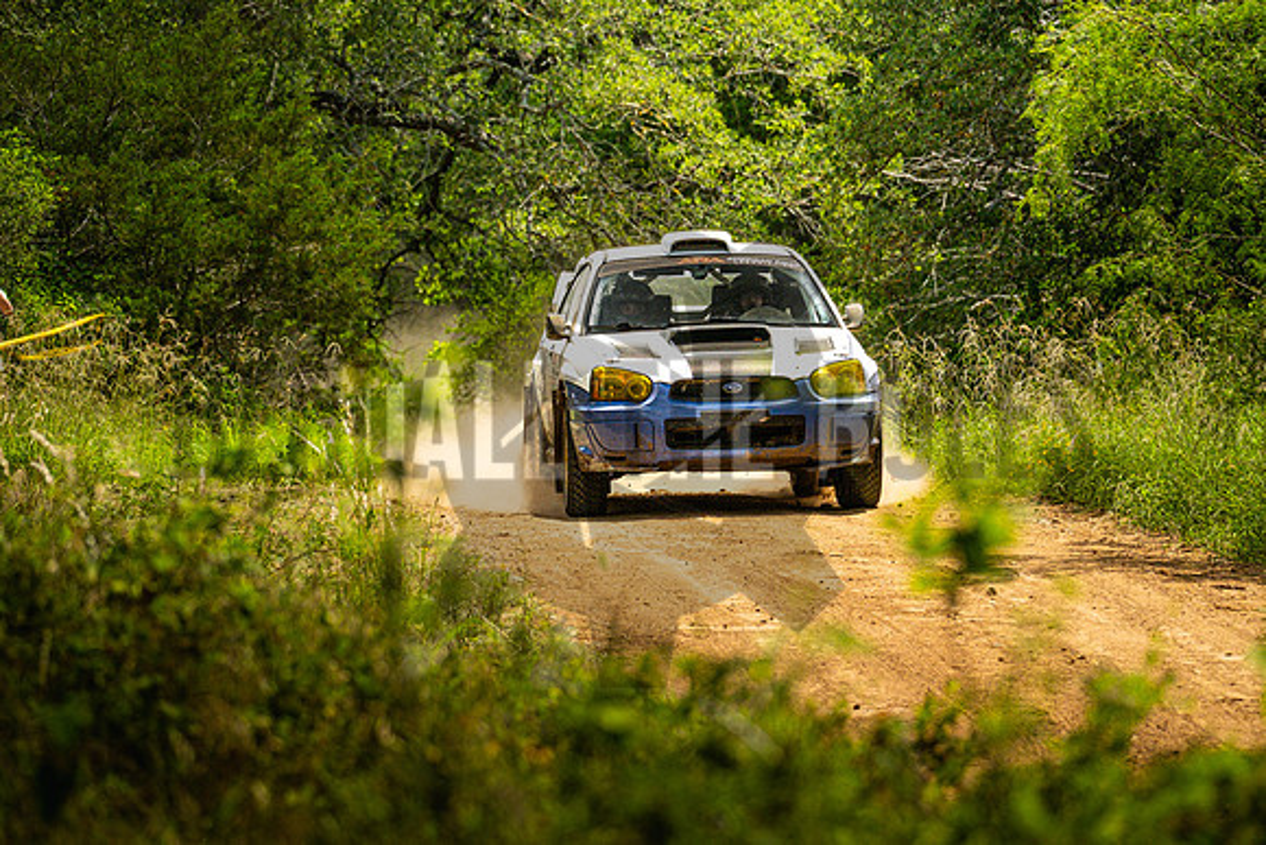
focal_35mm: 222
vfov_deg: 6.2
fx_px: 7808
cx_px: 633
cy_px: 422
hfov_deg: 9.3
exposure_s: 1/3200
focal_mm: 147.9
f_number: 4.7
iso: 2000
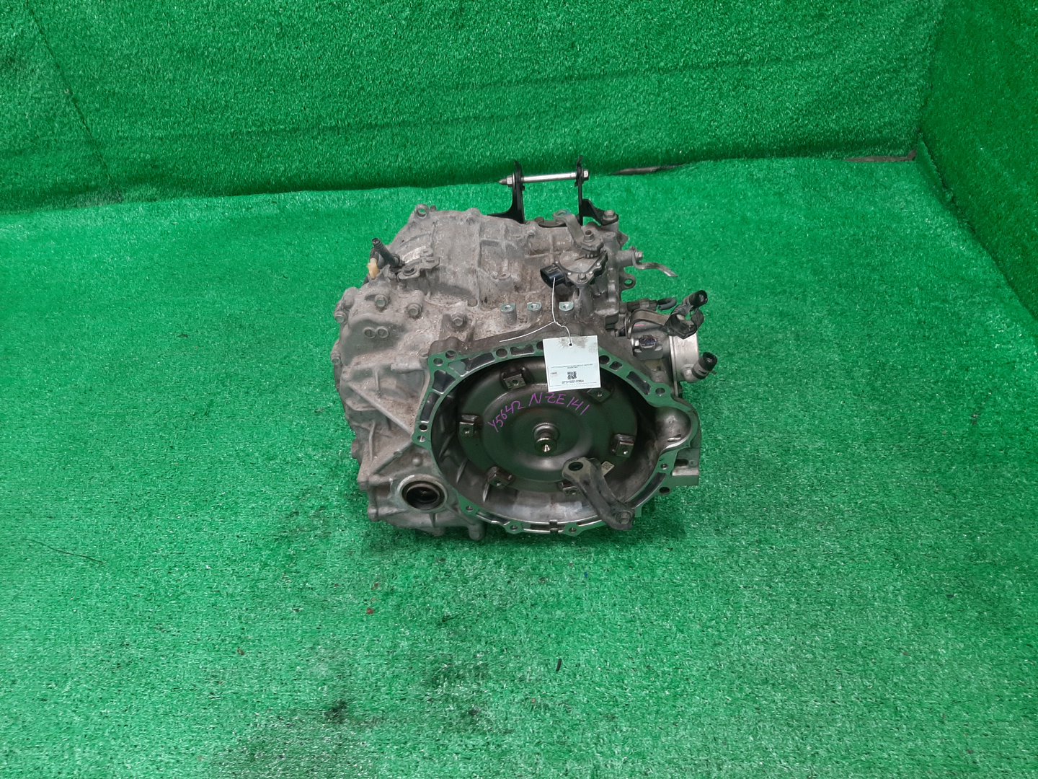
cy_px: 390
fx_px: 780
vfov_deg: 53.1
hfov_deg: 67.3
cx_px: 519
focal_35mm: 26
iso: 130
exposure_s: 1/50
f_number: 1.7
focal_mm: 3.93
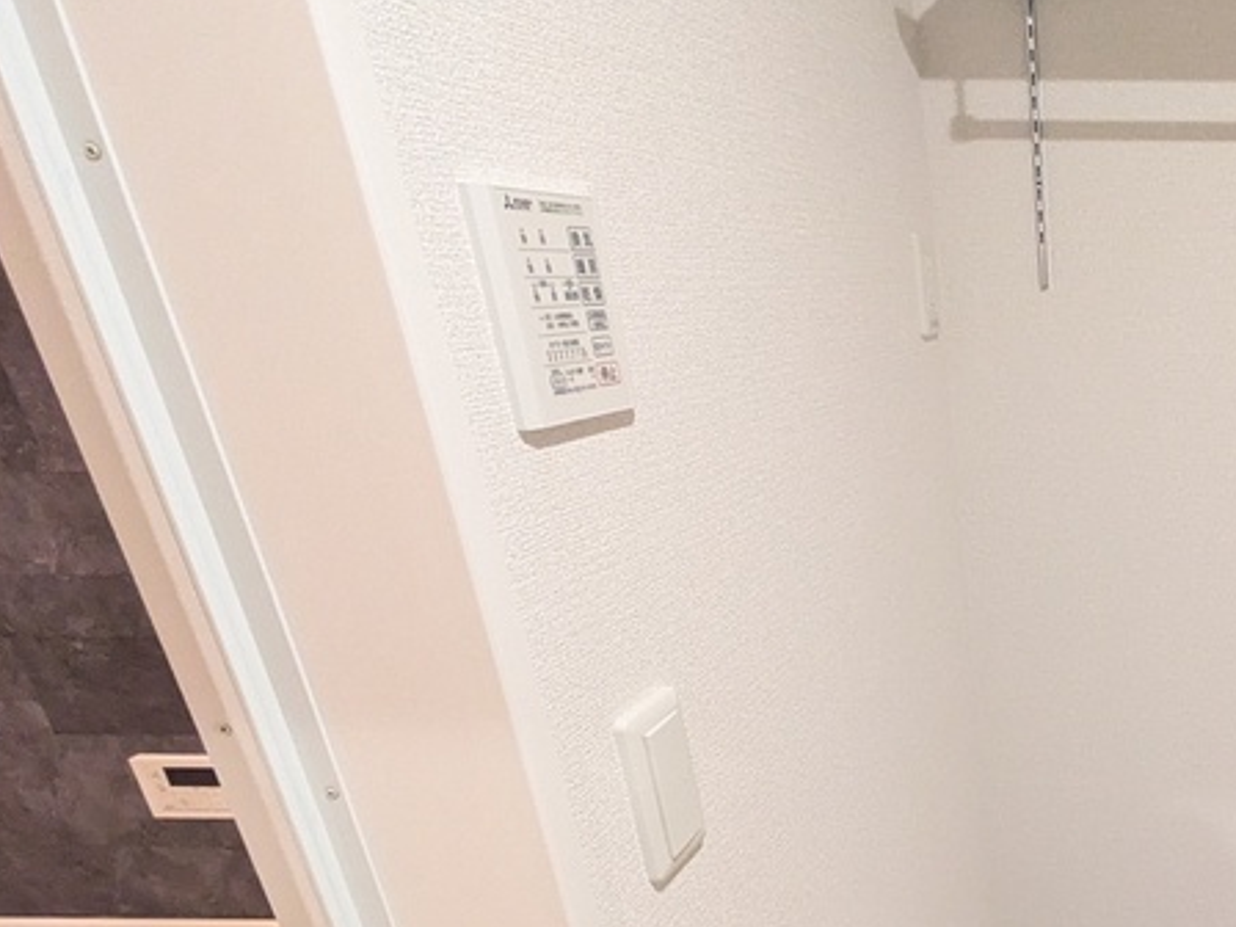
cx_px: 1211
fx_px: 1071
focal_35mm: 30
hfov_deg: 49.8
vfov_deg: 44.9
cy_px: 717
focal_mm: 1.83
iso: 1004
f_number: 2.2
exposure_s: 1/60
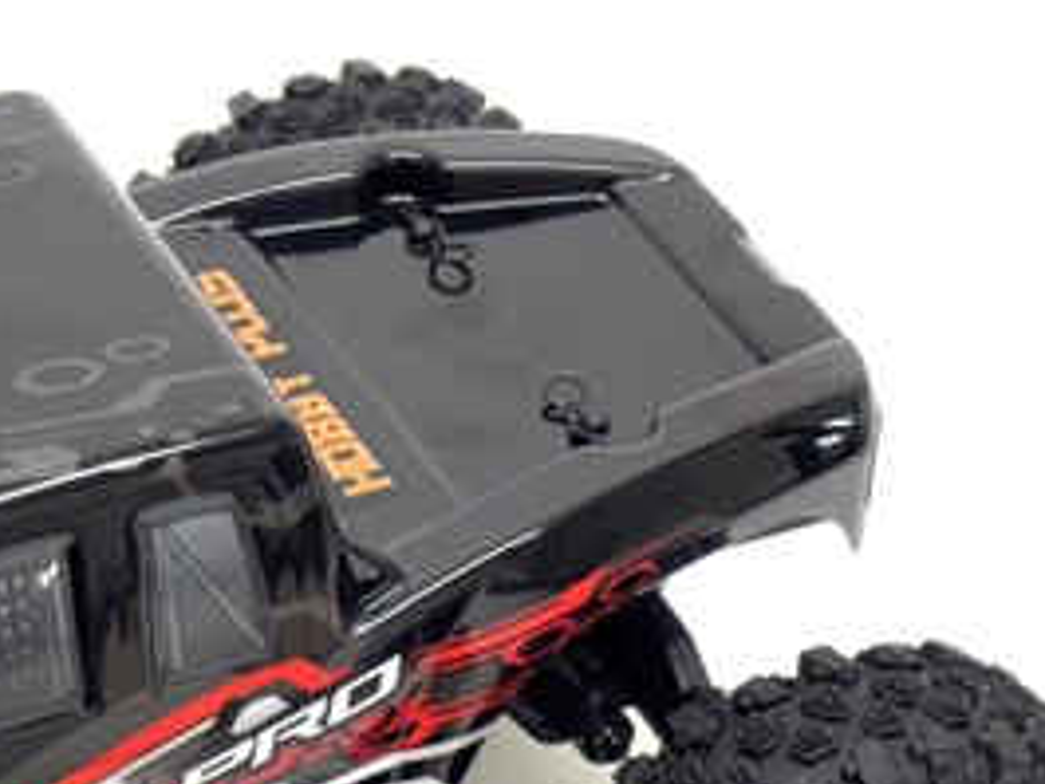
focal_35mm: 157
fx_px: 4742
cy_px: 796
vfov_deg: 9.4
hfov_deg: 12.4
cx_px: -114
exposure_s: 1/100
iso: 50
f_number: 1.6
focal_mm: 5.96
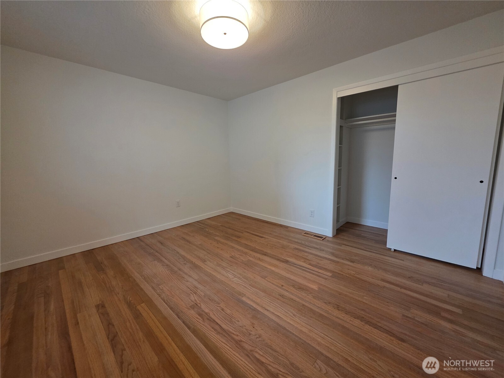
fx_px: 189
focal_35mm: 13
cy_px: 189
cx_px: 252
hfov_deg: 106.2
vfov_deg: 89.9
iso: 320
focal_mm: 2.2
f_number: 1.9
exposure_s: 1/60
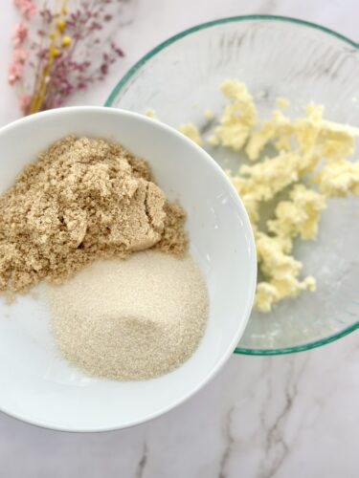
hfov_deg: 30.3
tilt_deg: -82.7
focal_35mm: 48
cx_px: 180
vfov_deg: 39.7
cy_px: 239
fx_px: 664
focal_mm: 6.86
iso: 80
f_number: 1.78
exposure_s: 1/199
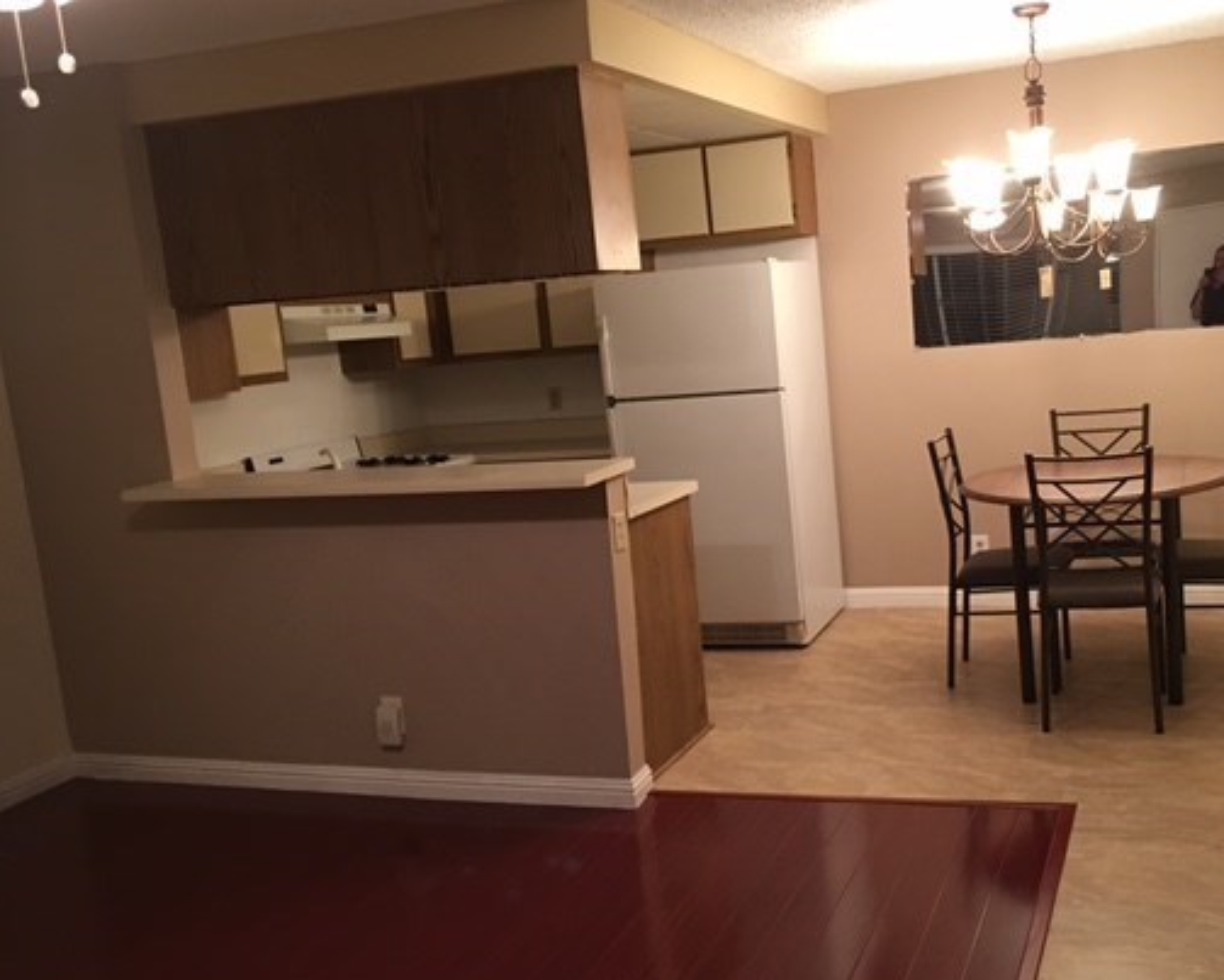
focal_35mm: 36
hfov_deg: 49.7
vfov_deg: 41.1
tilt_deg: -9.6
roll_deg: +4.1
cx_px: 776
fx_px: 1305
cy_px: 542
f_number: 2.2
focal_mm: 4.15
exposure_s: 1/15
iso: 80
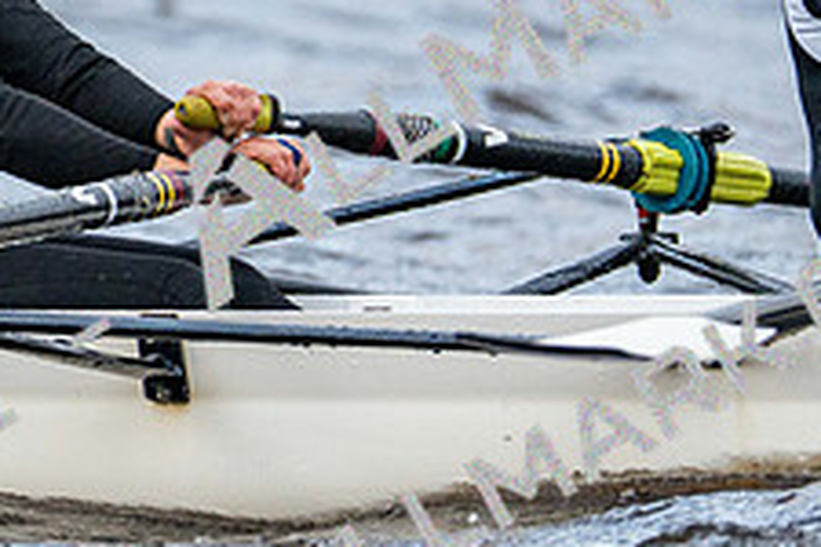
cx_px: -124
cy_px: -35
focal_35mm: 1097
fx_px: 25016
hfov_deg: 1.9
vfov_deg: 1.3
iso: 4000
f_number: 6.3
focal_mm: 426
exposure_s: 1/1600
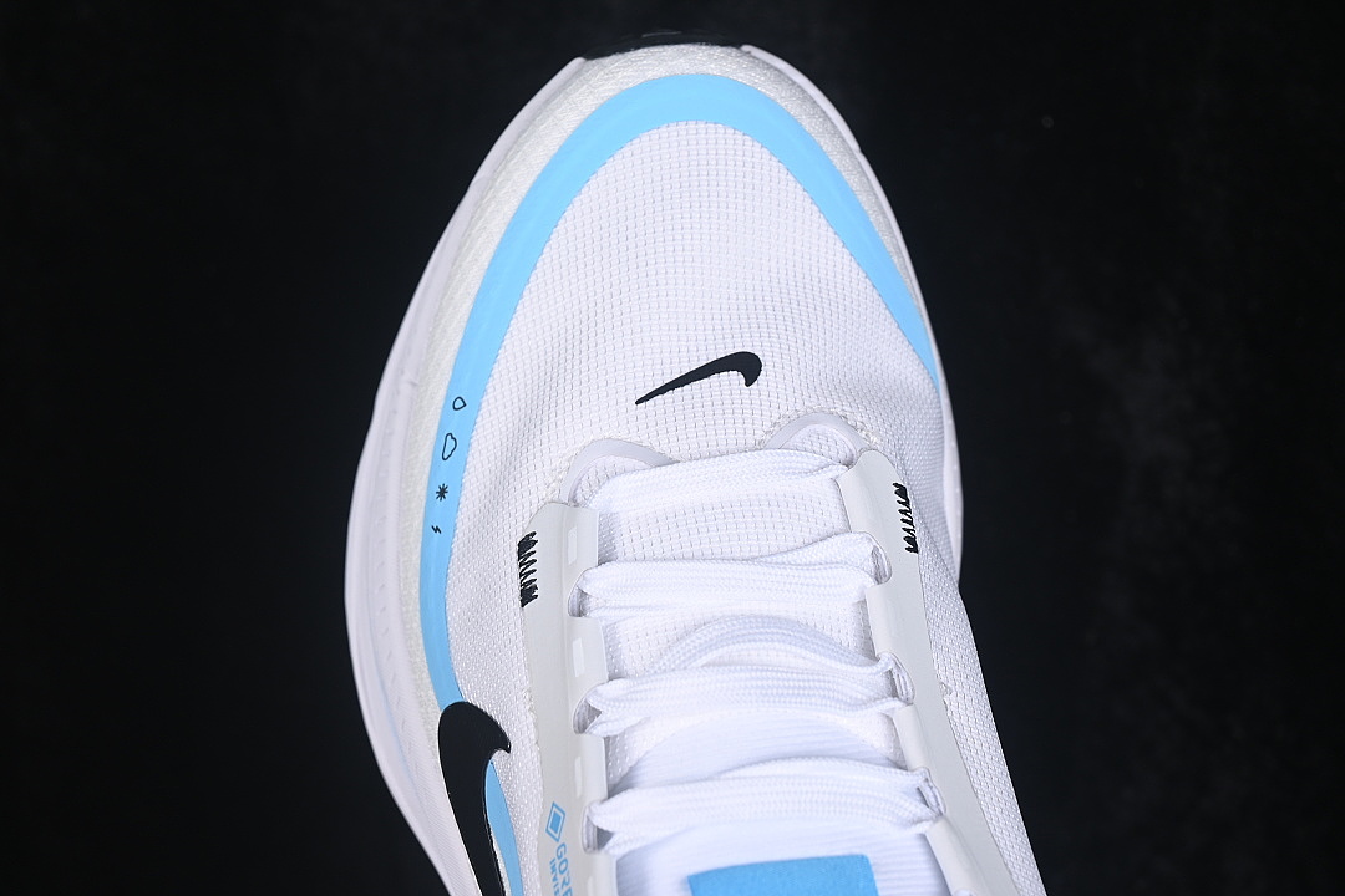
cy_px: 448
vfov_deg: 18.2
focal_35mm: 75
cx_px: 672
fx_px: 2802
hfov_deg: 27.0
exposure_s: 1/80
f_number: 7.1
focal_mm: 50
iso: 160
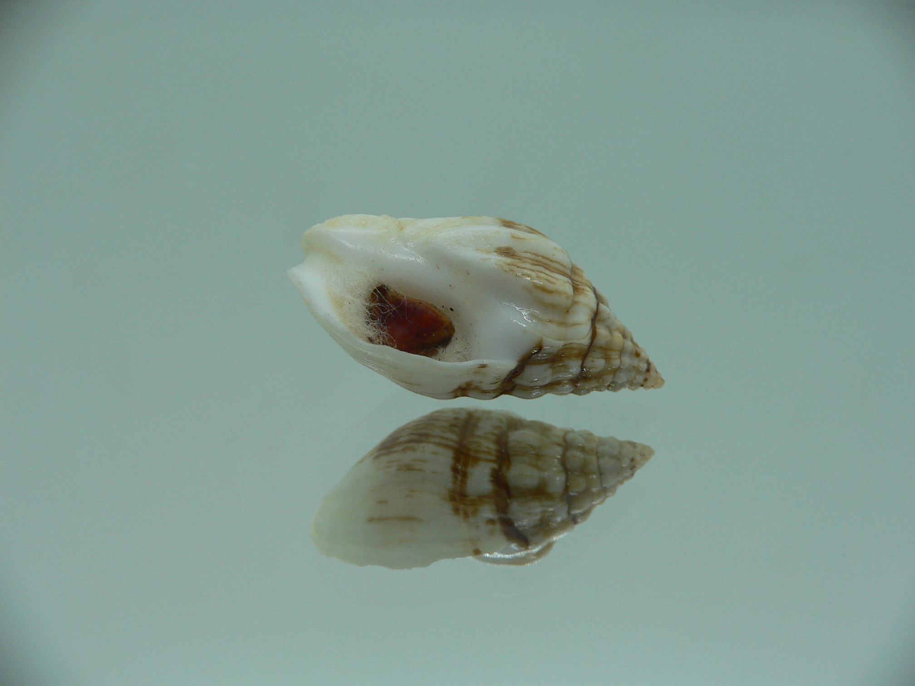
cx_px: 458
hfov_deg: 52.6
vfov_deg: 40.7
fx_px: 925
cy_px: 343
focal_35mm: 35
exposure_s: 1/60
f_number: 2.8
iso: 80
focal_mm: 4.6
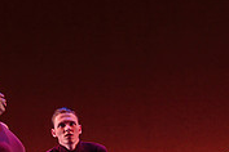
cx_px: 140
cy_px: 262
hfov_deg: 12.3
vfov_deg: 8.0
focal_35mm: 167
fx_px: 1062
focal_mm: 44
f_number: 2.8
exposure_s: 1/250
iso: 2000
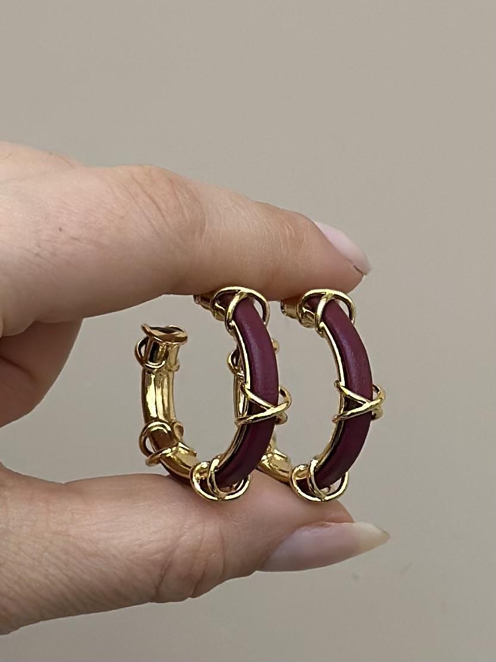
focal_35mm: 48
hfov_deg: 30.3
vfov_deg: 39.7
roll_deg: -2.3
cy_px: 331
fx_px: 917
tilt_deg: +6.1
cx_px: 248
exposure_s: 1/118
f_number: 1.78
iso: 100
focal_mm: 6.86
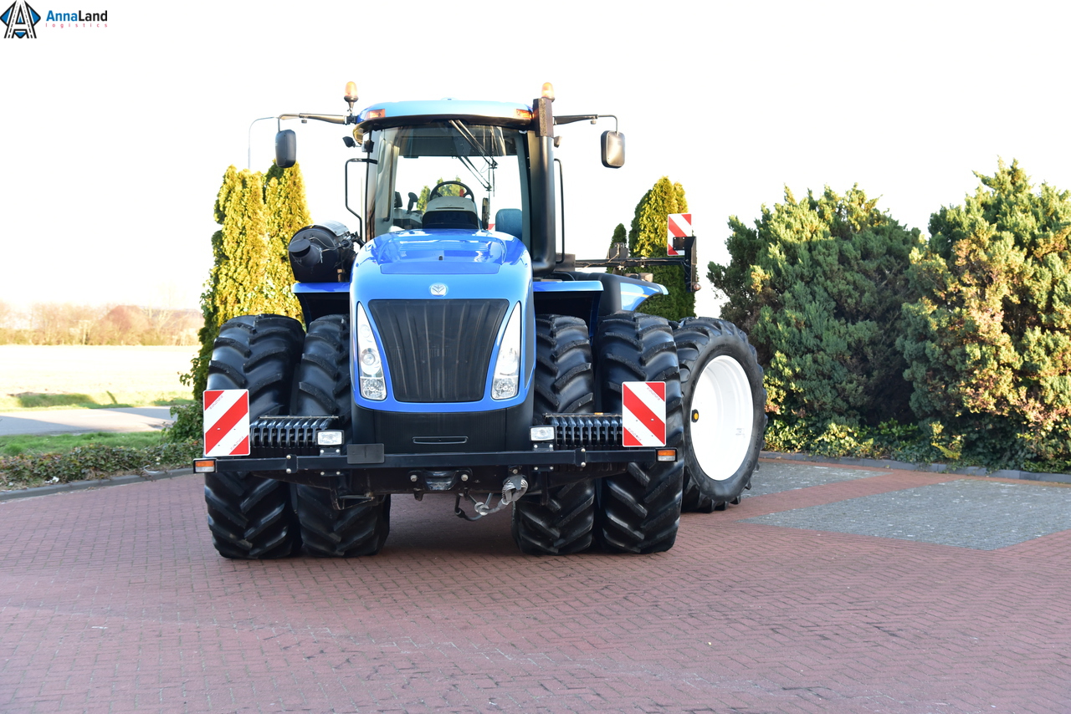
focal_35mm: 48
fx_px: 1428
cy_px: 357
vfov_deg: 28.1
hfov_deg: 41.1
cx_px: 536
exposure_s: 1/400
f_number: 5
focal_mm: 48
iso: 1250
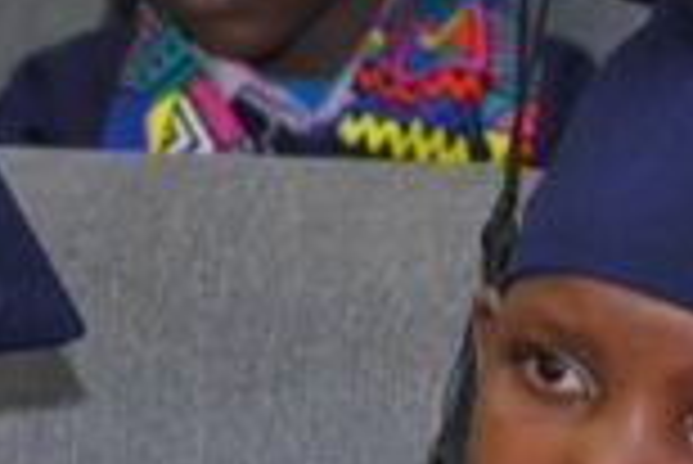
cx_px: 558
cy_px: 858
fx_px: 8940
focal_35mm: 464
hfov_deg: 4.4
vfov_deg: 3.0
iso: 3200
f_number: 5.6
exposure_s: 1/125
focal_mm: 70
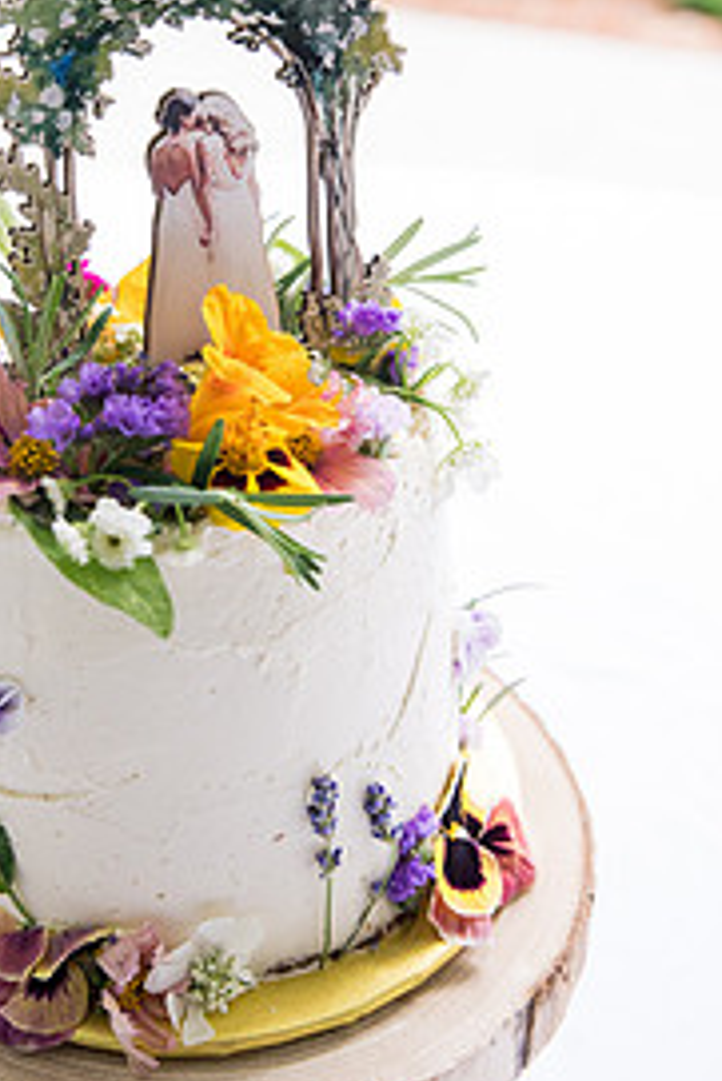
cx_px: 239
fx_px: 1893
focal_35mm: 63
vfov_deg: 31.7
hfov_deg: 21.5
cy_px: 411
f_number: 4
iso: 1250
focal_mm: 38
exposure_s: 1/320
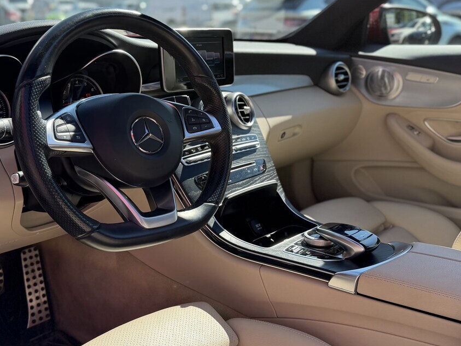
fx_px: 546
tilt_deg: -14.0
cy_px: 142
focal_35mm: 41
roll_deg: +1.2
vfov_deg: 35.0
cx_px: 210
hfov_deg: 45.7
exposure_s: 1/1553
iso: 100
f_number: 1.78
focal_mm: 6.76
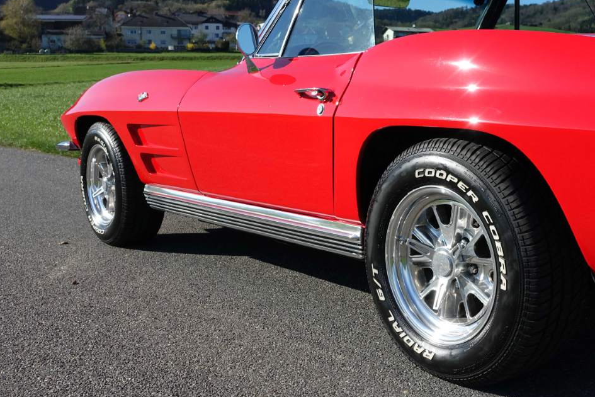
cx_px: 358
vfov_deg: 27.0
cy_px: 178
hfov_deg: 39.4
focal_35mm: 50
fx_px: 826
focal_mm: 14.9
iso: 125
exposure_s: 1/800
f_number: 4.5
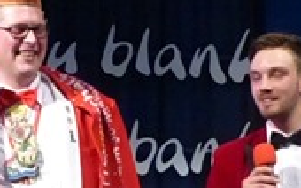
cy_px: 178
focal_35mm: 172
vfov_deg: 7.6
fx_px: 1410
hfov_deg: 12.1
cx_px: 71
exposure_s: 1/200
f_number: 4
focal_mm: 8.1
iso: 1600
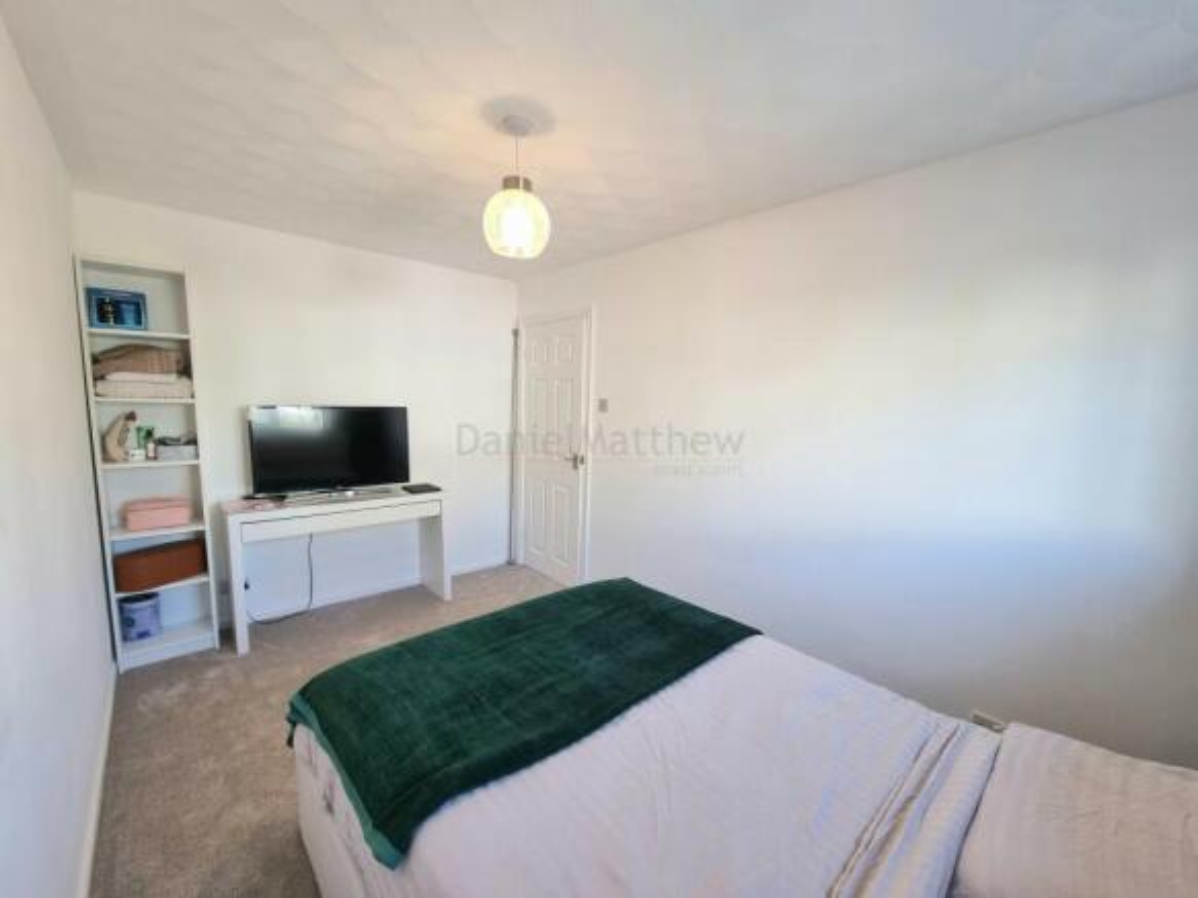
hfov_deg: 106.2
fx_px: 450
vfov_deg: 89.9
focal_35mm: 13
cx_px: 599
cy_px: 449
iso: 80
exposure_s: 1/50
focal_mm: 2.2
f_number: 2.2
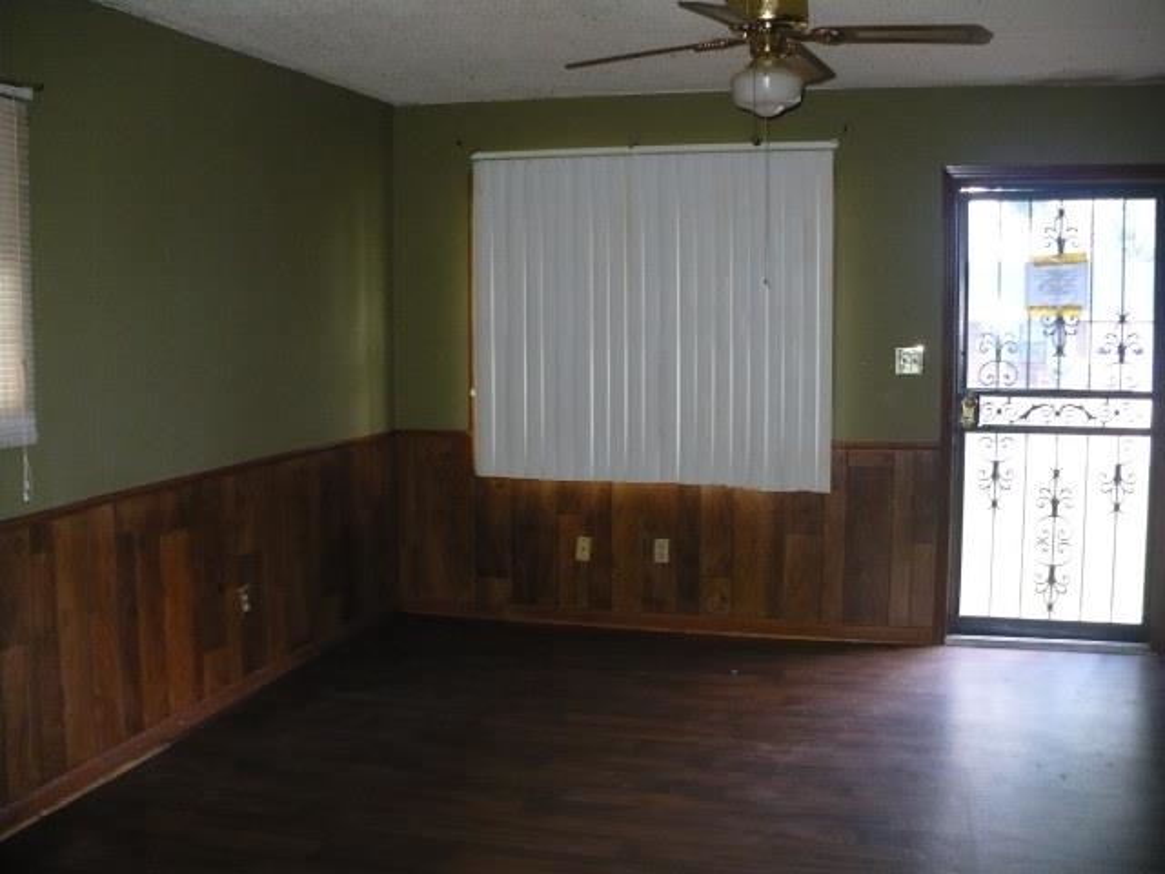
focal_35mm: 37
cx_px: 582
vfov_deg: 38.7
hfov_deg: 50.1
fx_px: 1245
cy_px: 437
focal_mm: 6.1
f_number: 2.8
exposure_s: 1/30
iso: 320
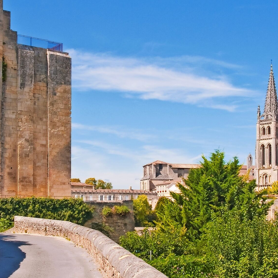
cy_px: 94
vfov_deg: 29.8
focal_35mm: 57
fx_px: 518
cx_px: 172
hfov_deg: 29.9
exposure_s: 1/250
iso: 100
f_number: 8
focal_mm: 20
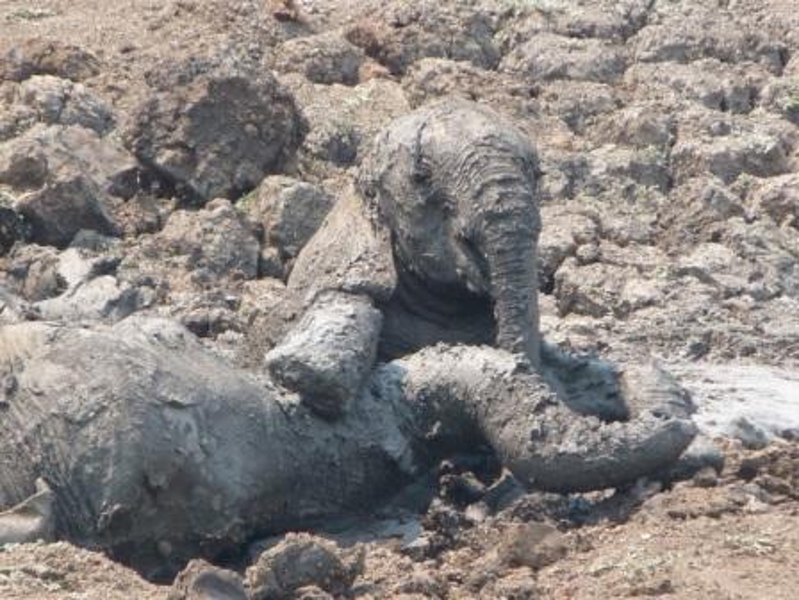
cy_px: 300
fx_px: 22412
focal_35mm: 971
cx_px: 400
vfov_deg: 1.5
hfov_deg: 2.0
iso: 200
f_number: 5.2
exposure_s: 1/250
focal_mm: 108
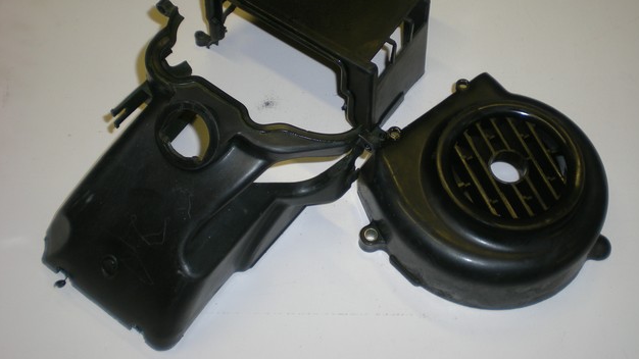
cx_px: 325
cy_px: 122
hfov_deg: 42.1
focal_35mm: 49
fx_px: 830
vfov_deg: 24.3
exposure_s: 1/30
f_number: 3.5
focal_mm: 7.4
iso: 50
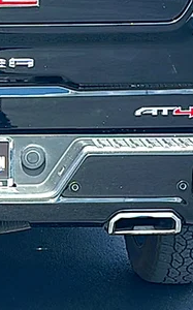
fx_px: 793
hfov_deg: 13.5
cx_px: -33
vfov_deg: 21.9
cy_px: 77
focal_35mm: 94
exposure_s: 1/1325
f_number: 1.78
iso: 80
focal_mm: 6.86
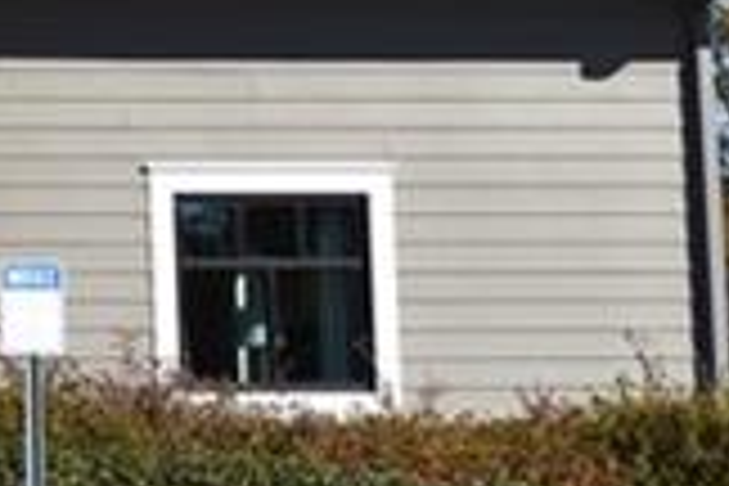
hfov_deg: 7.5
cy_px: -356
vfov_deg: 5.5
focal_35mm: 247
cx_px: -1310
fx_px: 5001
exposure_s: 1/500
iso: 160
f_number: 8
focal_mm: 26
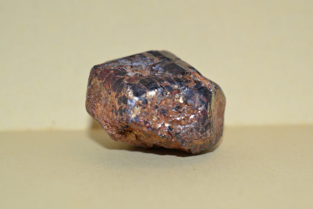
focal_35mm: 66
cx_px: 161
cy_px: 104
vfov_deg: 20.6
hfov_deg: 30.5
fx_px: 574
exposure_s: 1/60
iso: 100
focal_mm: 40
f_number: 8
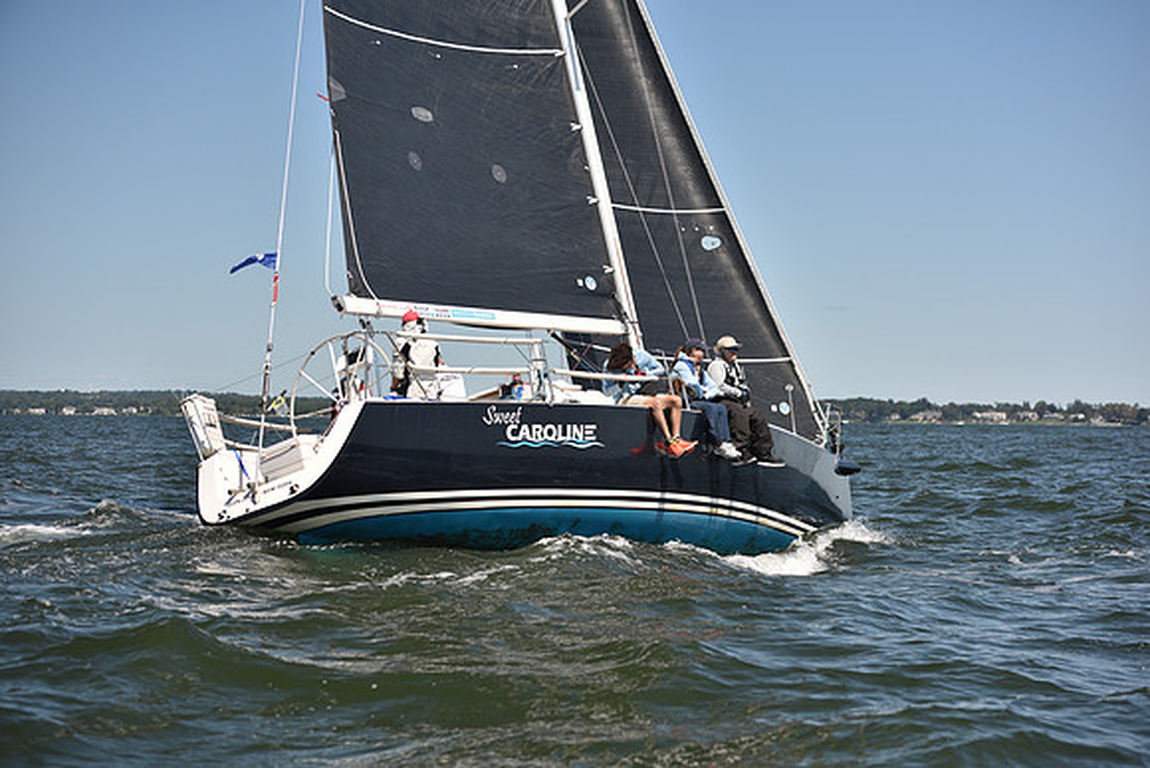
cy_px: 384
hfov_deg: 28.8
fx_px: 2237
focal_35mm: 70
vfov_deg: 19.5
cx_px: 575
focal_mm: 70
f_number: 4
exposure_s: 1/1250
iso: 250
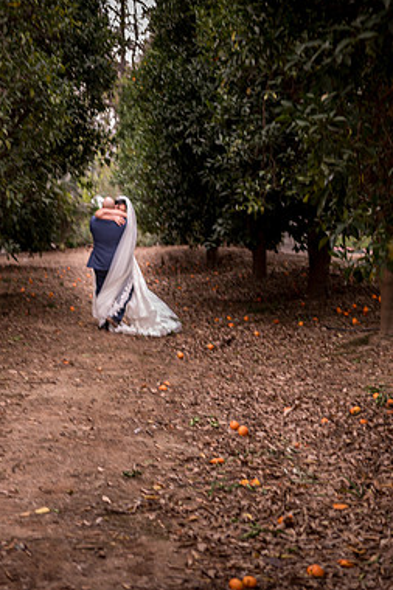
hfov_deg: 22.1
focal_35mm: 61
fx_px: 1000
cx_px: 123
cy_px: 292
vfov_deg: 32.9
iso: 100
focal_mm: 40
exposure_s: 1/80
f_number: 2
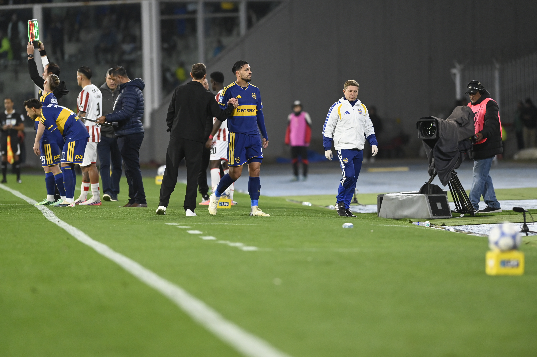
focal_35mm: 300
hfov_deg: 6.9
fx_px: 4472
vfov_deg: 4.6
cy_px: 178
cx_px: 268
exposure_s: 1/3200
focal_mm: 300
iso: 5600
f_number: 2.8
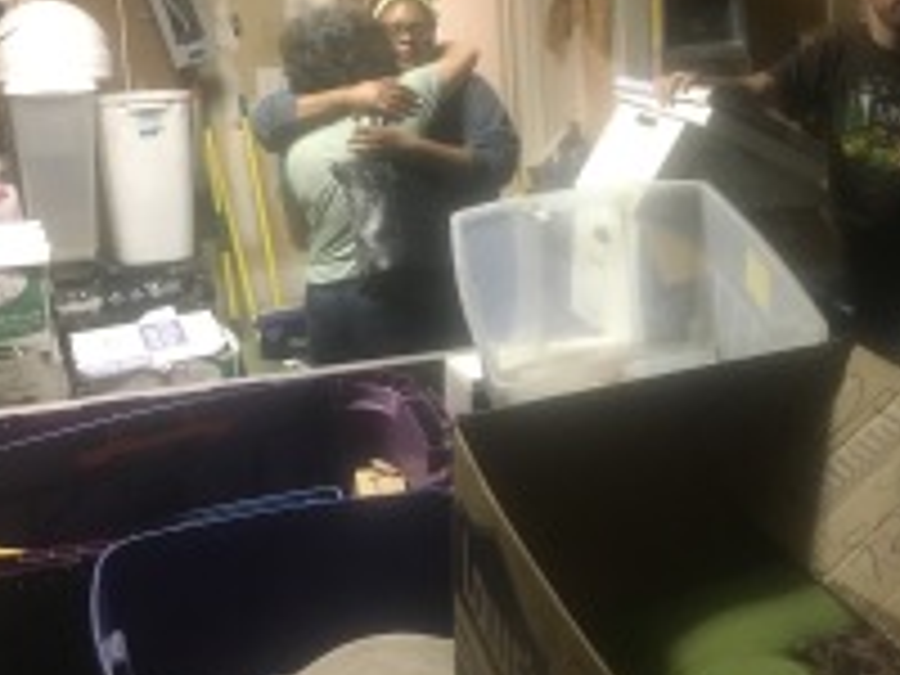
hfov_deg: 35.7
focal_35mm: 53
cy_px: 202
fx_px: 1378
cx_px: 630
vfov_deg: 27.3
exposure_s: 1/15
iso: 200
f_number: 2.2
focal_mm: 4.15
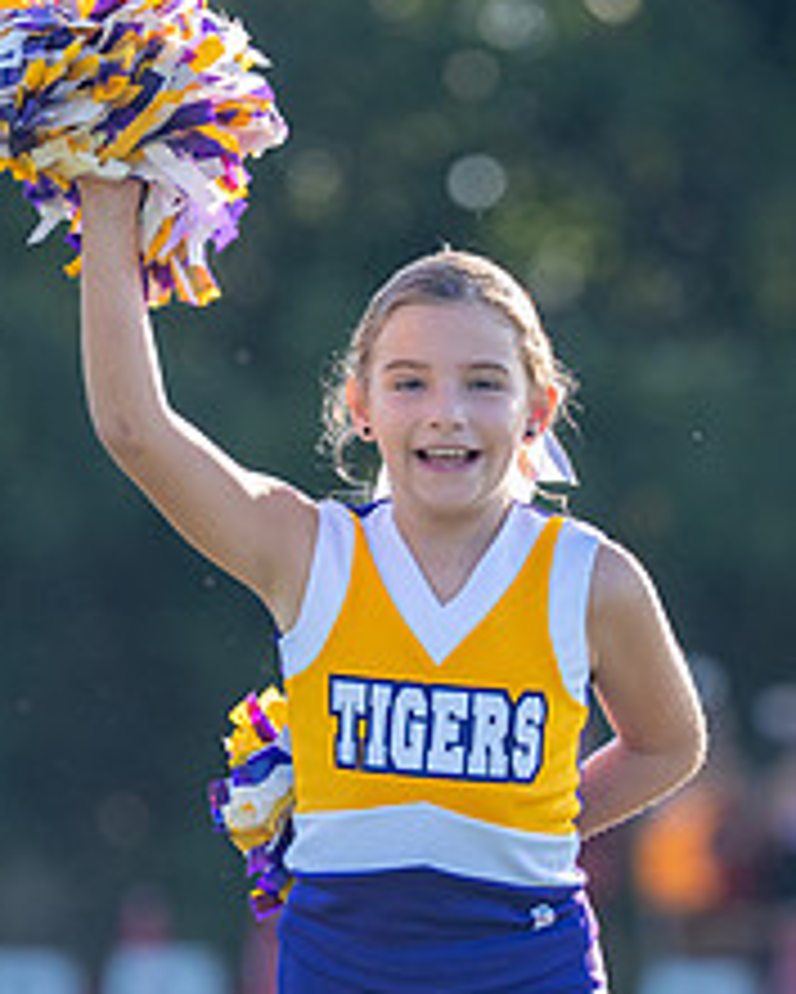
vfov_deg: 4.0
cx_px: 530
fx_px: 14361
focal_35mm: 488
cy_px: 720
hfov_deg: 3.2
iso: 400
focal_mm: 164
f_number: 2.8
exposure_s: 1/2000
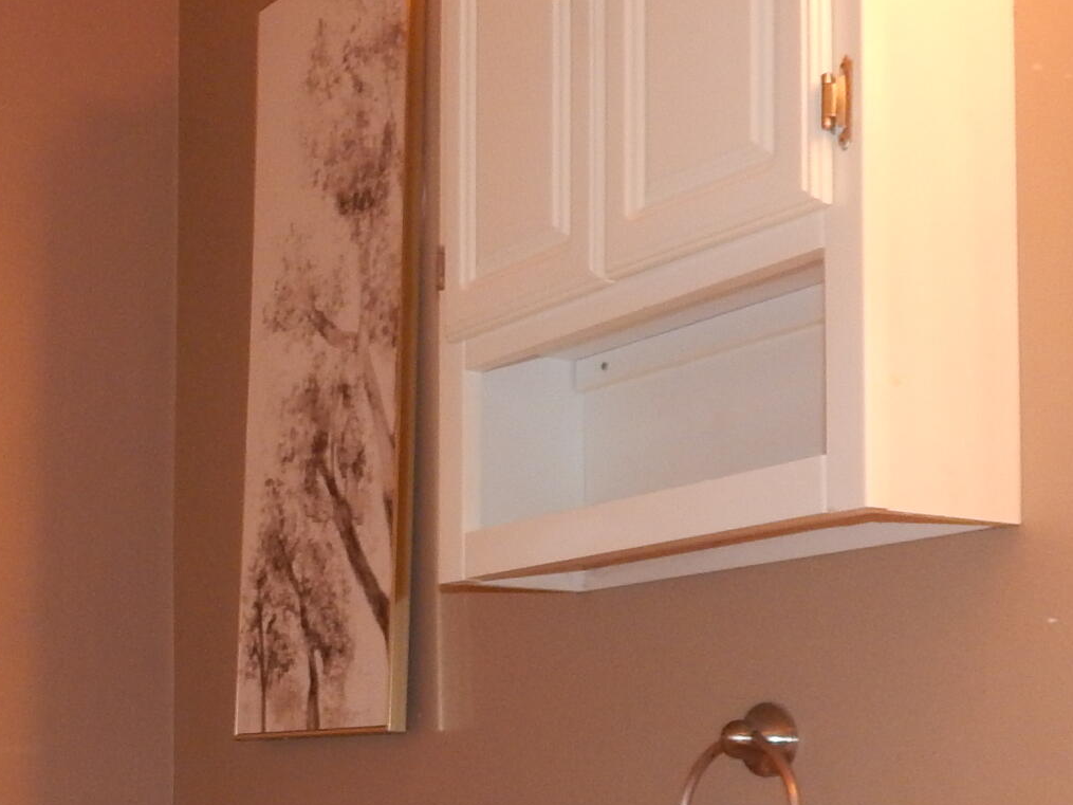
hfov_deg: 27.7
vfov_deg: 21.3
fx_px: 2108
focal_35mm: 68
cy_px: 672
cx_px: 150
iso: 200
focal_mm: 4
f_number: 3
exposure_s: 1/30
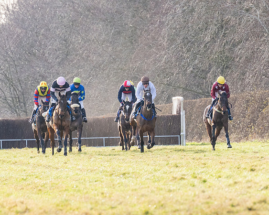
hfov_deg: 4.0
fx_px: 3848
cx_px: 188
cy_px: 116
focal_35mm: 484
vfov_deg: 3.2
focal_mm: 190
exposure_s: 1/2000
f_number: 5
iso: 800
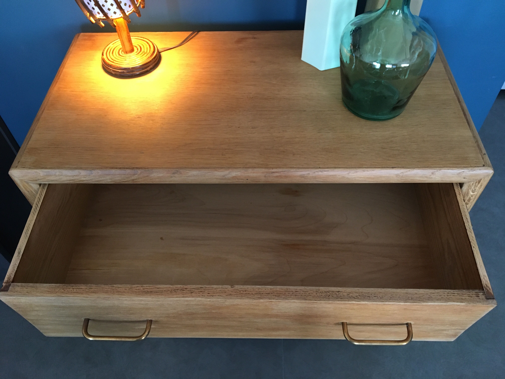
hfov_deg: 61.7
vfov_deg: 48.2
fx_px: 423
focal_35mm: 29
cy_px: 190
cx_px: 252
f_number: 2.2
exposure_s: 1/33
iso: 200
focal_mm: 4.15
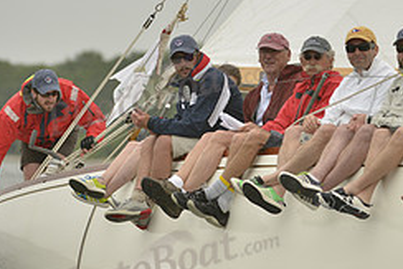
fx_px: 5320
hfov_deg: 4.3
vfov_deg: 2.9
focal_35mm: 475
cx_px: 367
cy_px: 156
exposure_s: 1/800
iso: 400
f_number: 4
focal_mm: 200
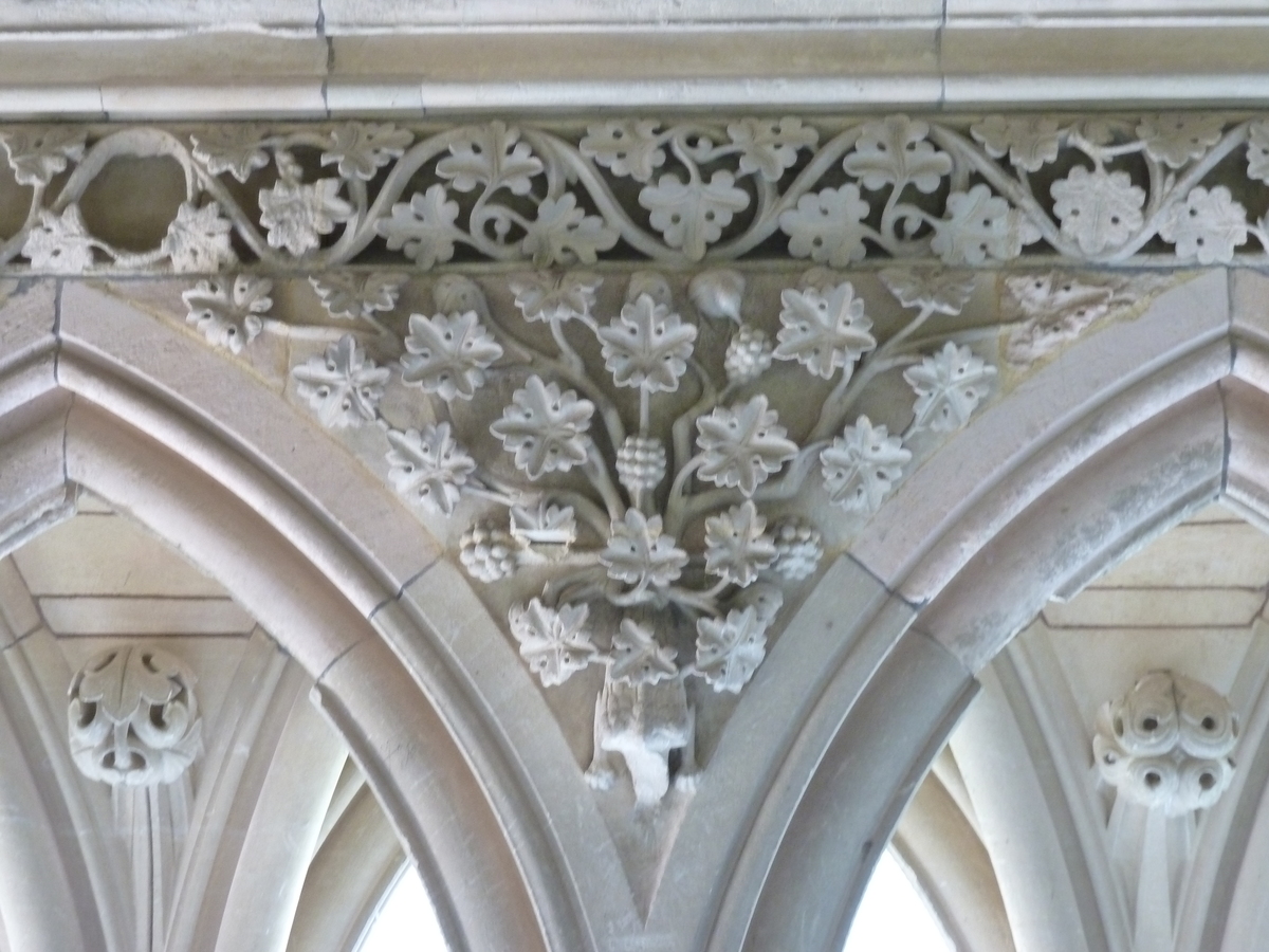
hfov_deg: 25.0
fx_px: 2859
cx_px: 634
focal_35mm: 78
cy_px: 476
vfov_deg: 18.9
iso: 400
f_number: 4.2
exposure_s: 1/10
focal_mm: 12.8
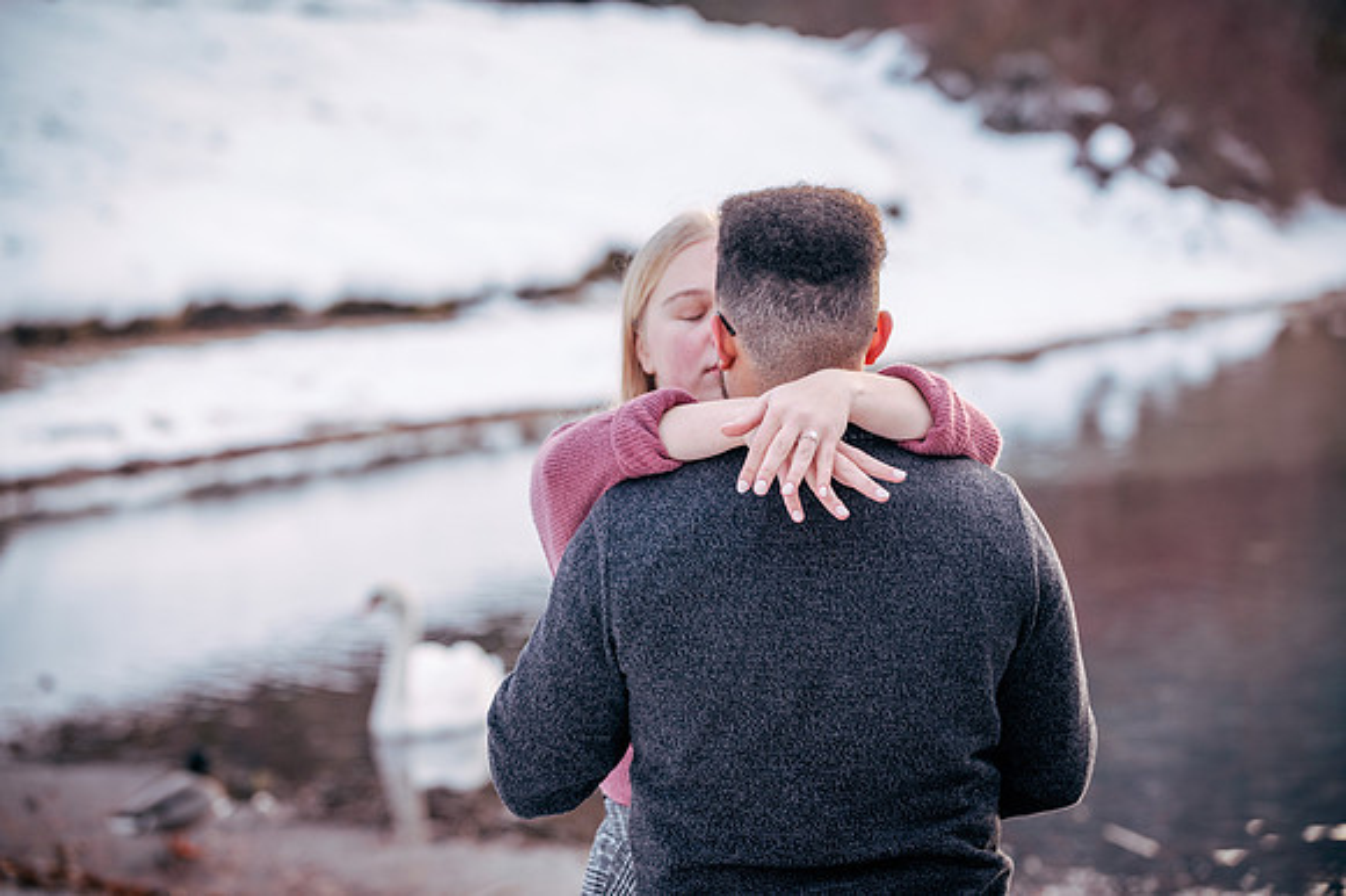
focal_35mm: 105
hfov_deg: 19.5
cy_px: 448
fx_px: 3923
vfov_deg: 13.0
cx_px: 673
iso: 250
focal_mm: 105
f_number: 4
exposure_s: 1/320
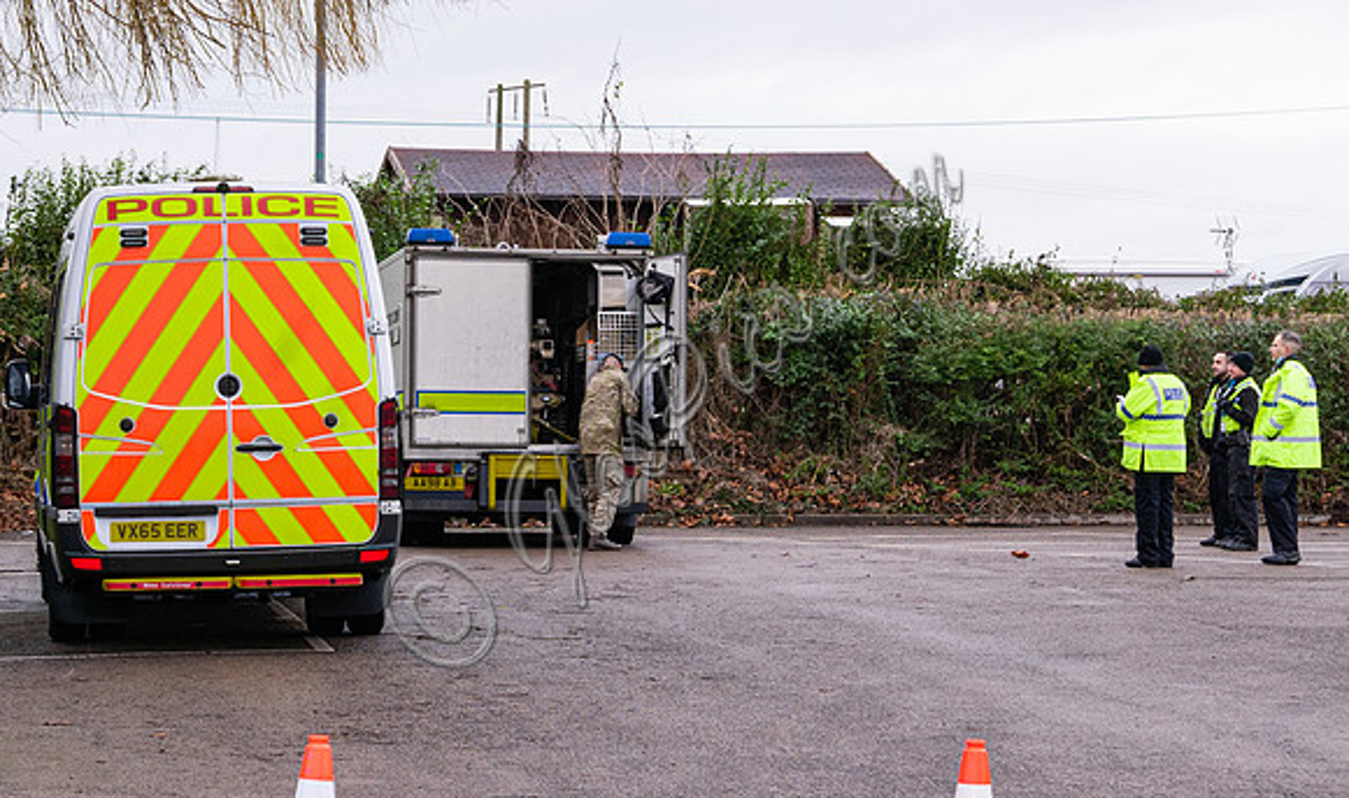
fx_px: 4270
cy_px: 393
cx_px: 653
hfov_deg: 18.0
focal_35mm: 118
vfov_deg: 10.7
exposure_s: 1/125
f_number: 3.2
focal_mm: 34
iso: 200
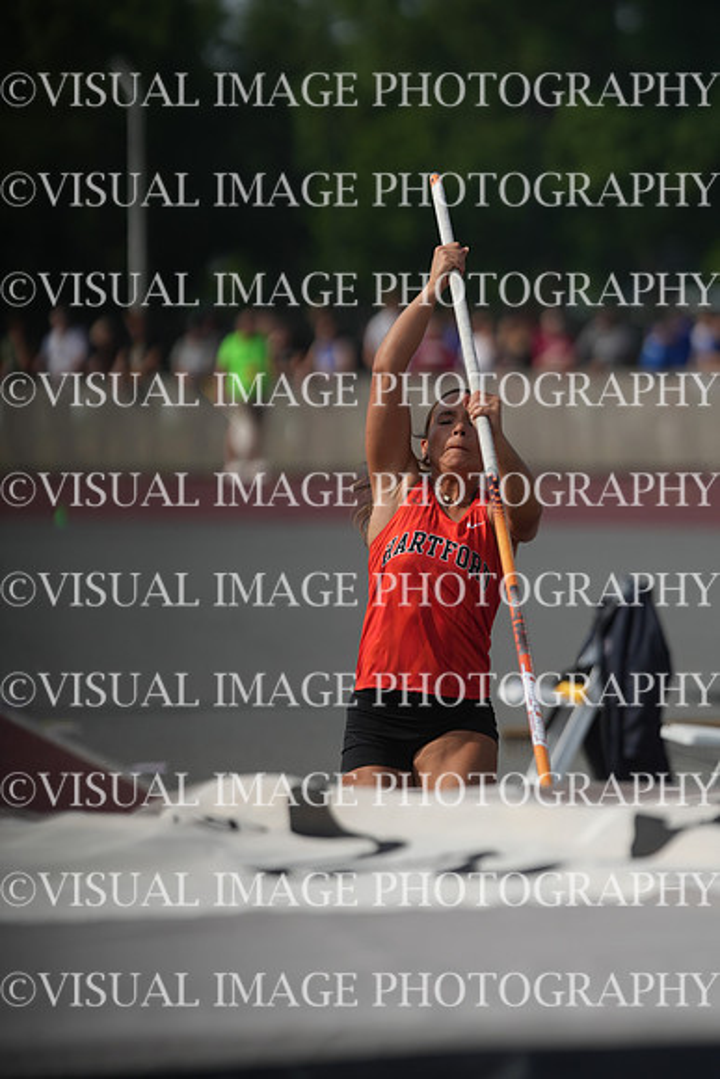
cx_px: 360
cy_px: 540
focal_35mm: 300
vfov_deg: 6.9
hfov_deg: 4.6
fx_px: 8994
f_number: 4
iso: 400
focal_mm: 300
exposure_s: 1/8000
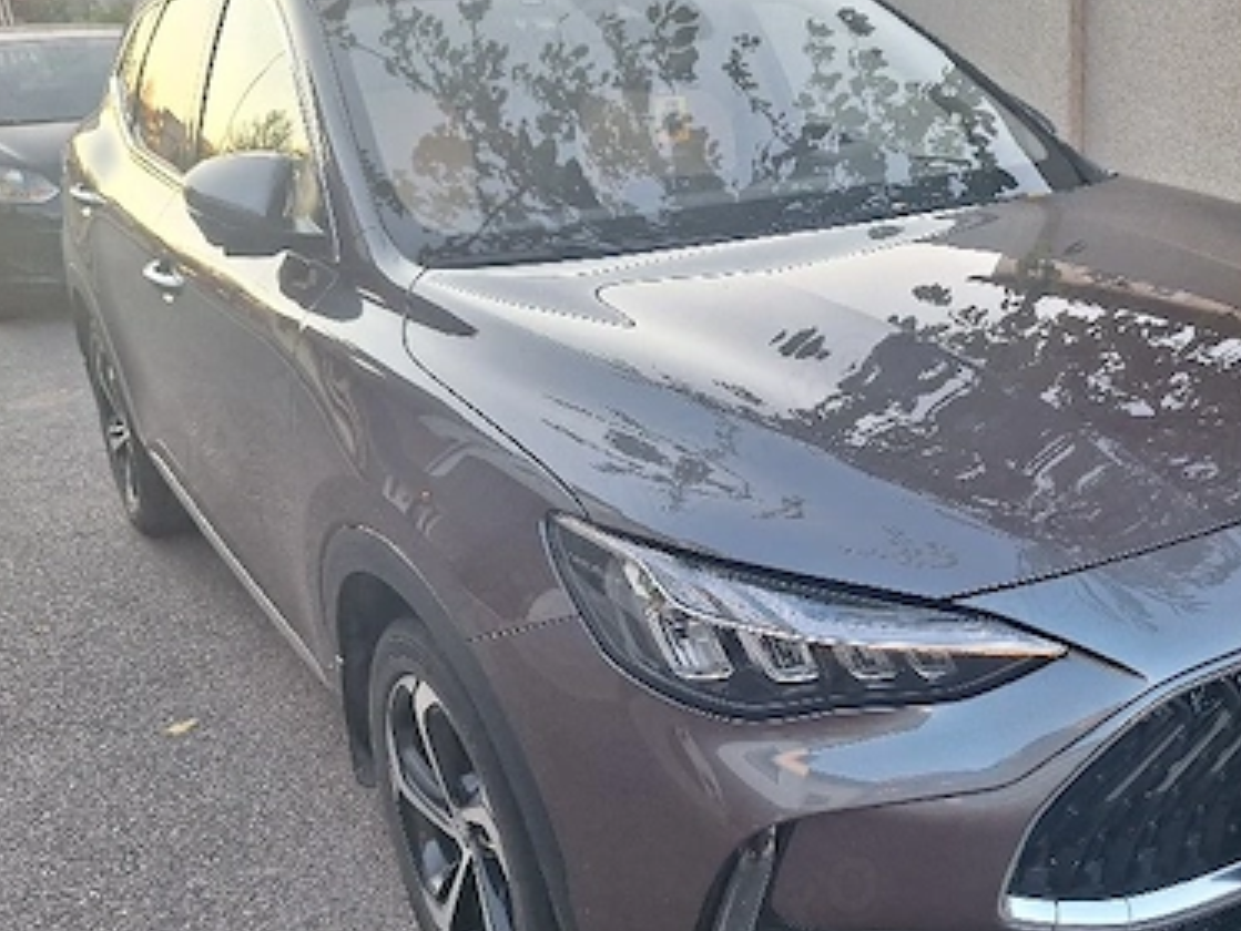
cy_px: 509
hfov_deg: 49.5
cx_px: 798
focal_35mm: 37
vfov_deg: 38.7
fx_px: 1327
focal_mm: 5.54
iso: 40
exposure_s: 1/179
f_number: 1.8
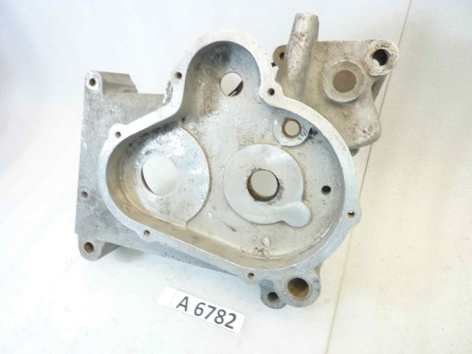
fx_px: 341
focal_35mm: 25
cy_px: 177
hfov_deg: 69.4
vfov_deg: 54.9
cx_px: 236
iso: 80
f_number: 3.3
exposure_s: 1/15
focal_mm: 4.1
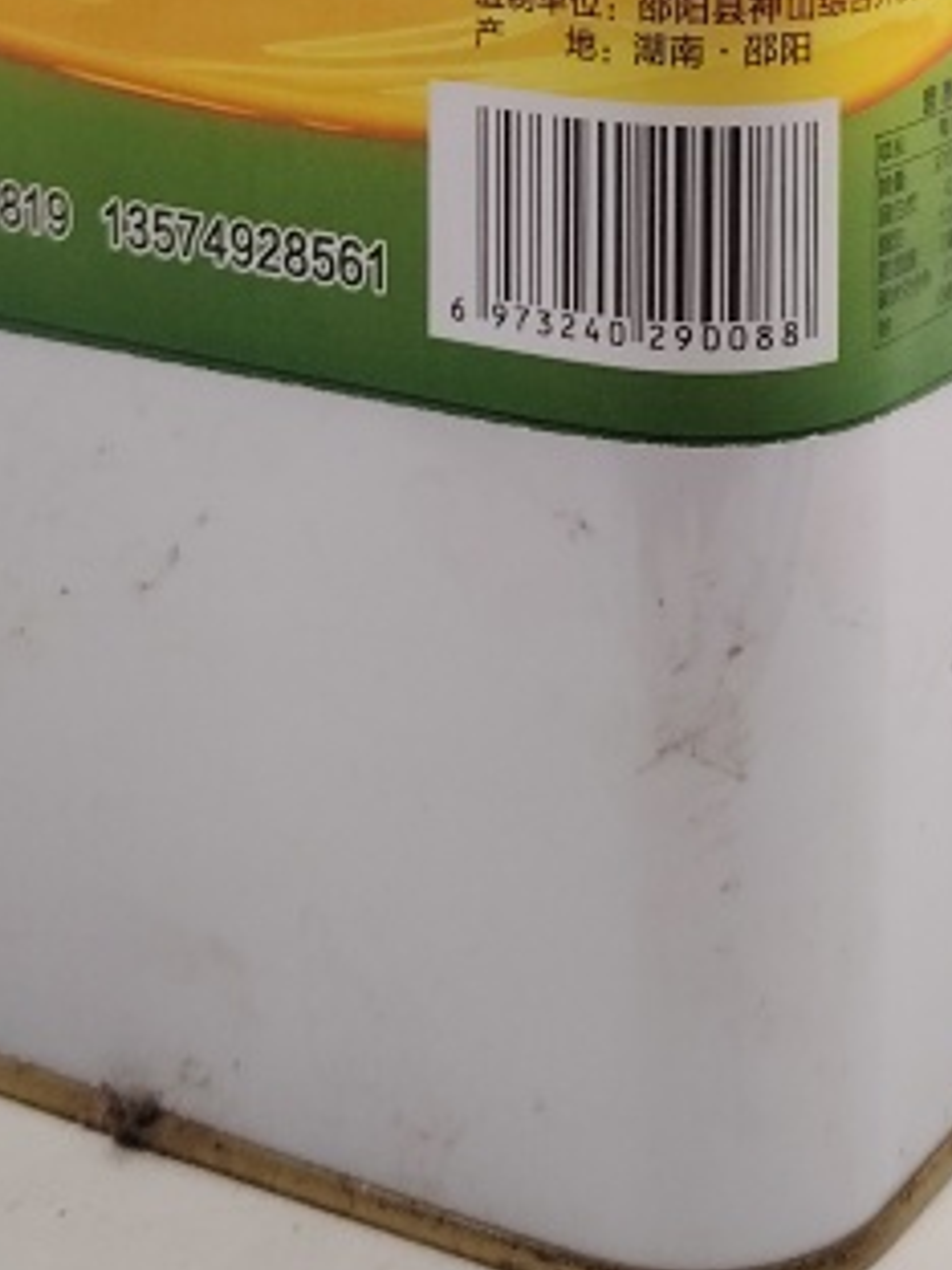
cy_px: -393
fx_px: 3007
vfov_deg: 21.5
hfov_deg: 17.8
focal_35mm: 82
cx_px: 814
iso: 759
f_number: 1.75
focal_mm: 5.25
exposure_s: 1/400
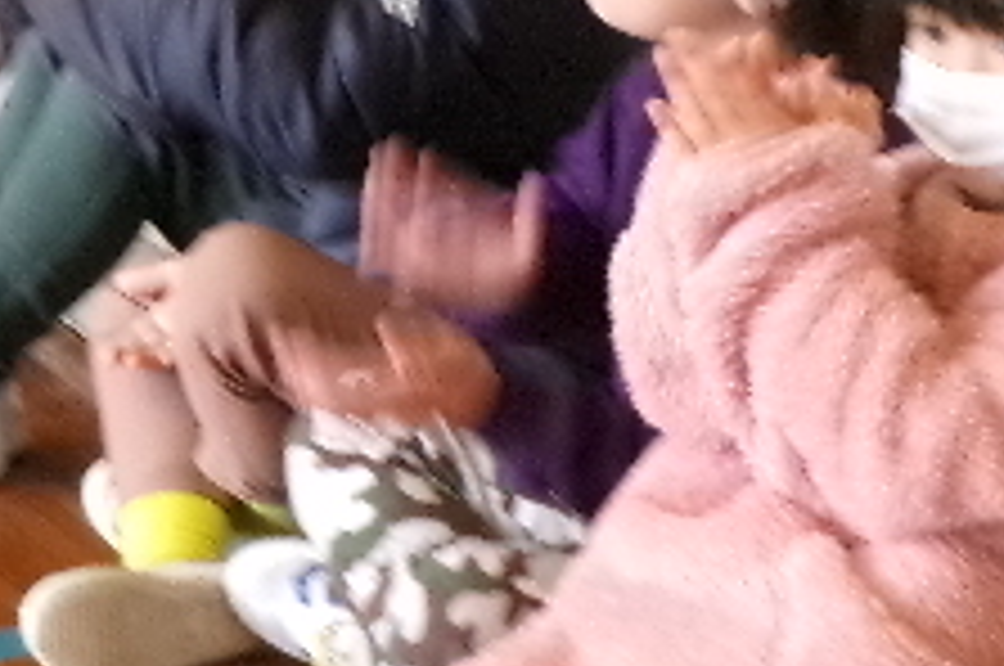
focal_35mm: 284
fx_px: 7909
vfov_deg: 4.8
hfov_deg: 7.2
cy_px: -4
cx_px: 36
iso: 560
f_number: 5.8
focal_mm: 16.9
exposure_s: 1/34
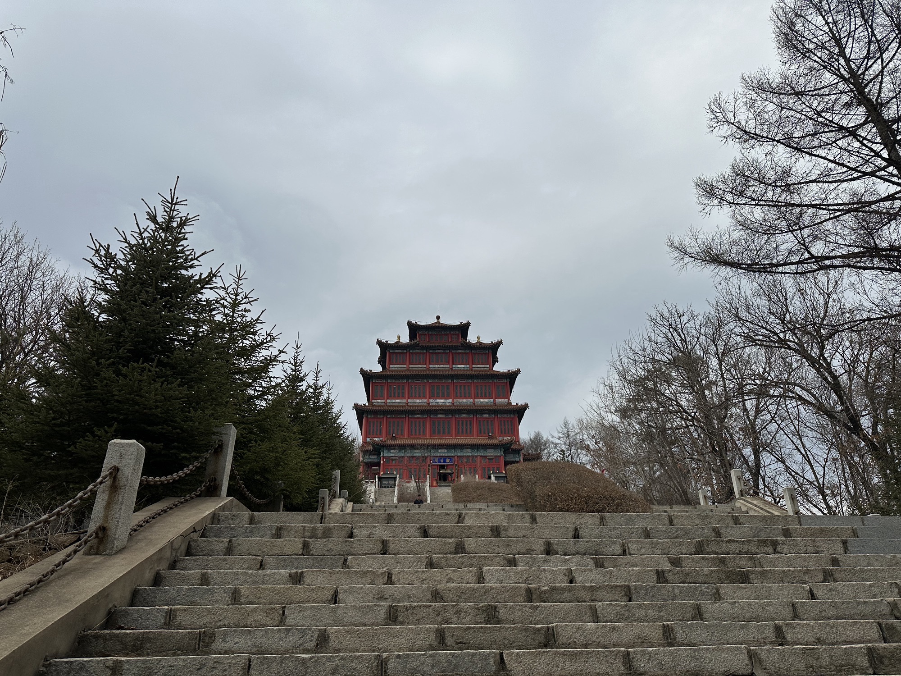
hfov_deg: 71.6
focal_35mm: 24
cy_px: 338
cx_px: 450
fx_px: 625
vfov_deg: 56.8
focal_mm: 6.86
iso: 80
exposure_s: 1/9709
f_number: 1.78
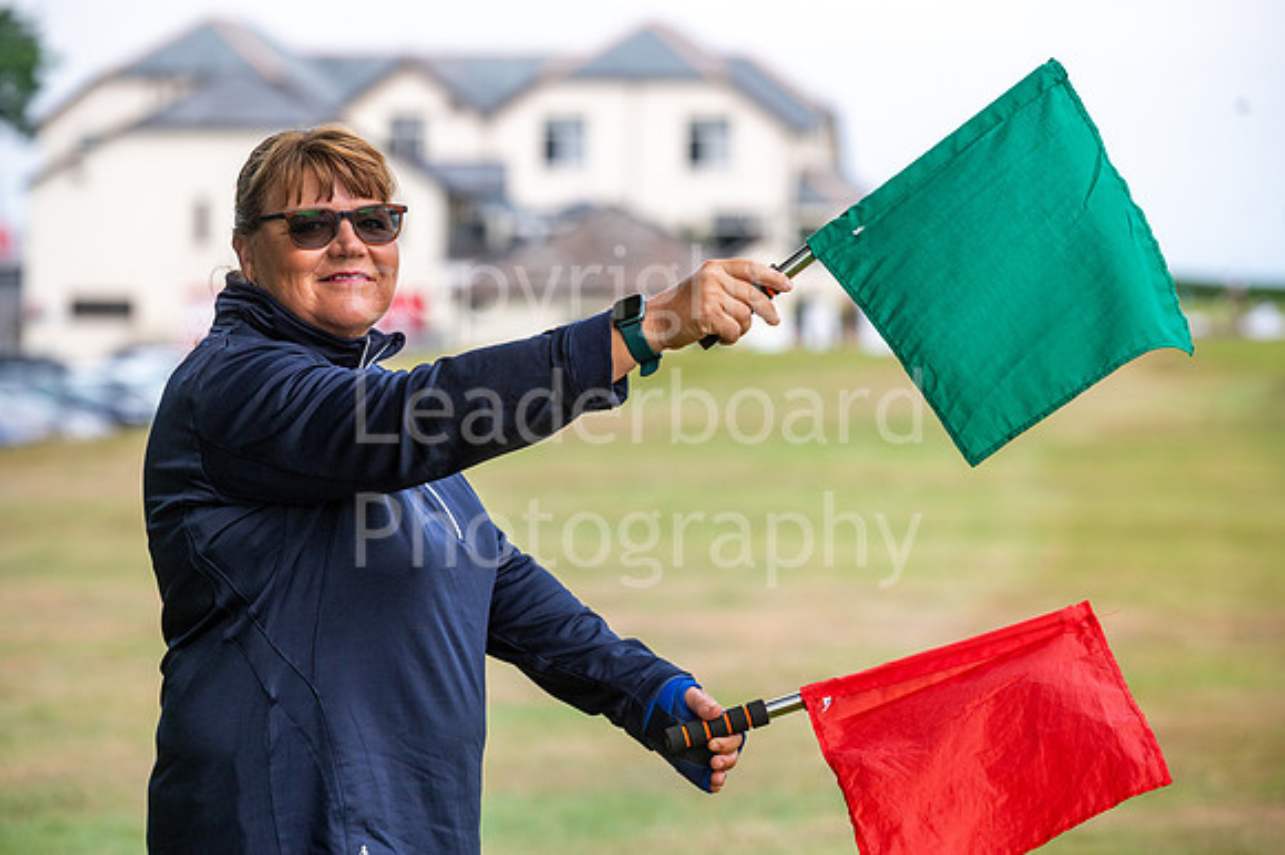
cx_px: 642
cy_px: 428
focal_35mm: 155
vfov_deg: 8.8
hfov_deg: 13.3
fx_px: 5529
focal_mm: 155
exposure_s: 1/1000
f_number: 5.6
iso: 640
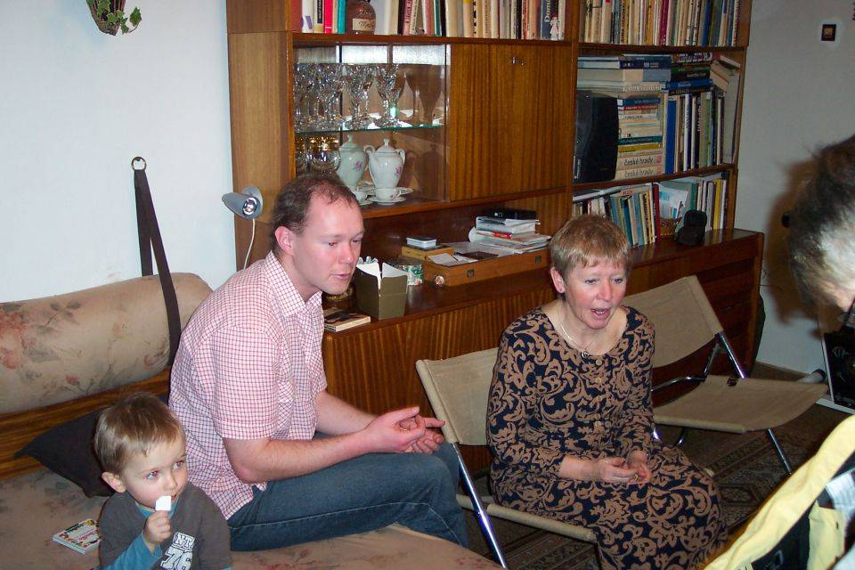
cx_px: 428
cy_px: 285
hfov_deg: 50.7
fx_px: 902
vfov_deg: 35.1
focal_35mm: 38
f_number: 2.8
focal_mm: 8
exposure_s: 1/30
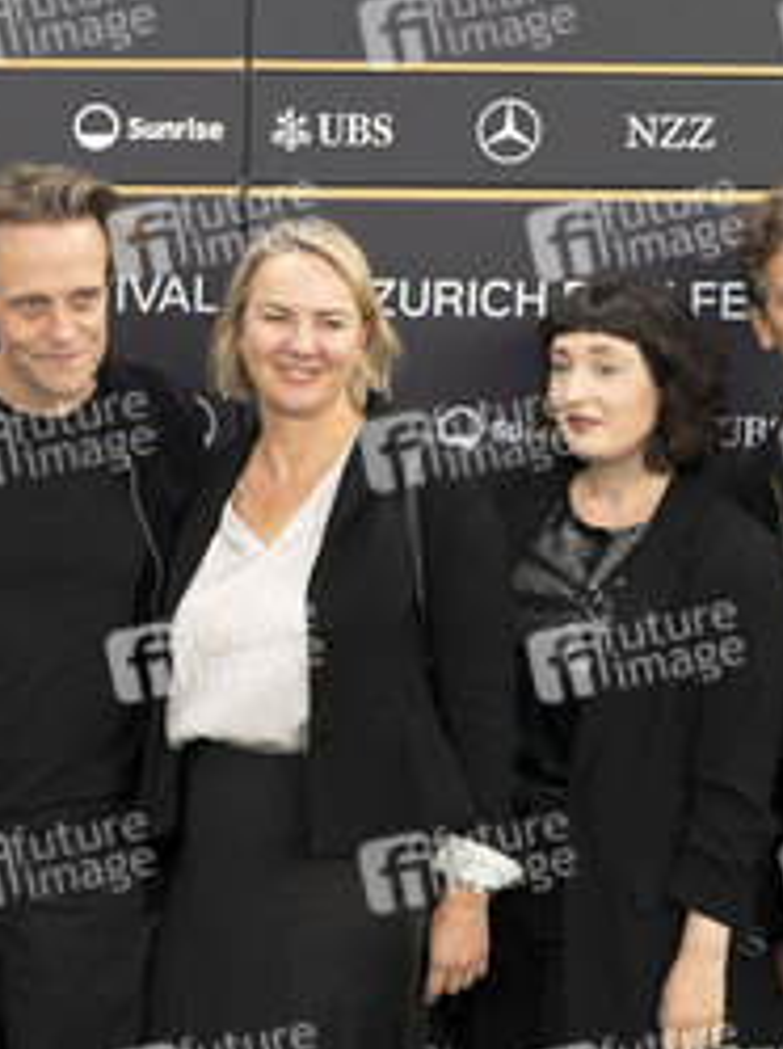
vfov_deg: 16.2
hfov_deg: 12.0
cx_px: 103
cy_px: 548
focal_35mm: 122
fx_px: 3689
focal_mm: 70
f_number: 4.5
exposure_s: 1/200
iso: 400
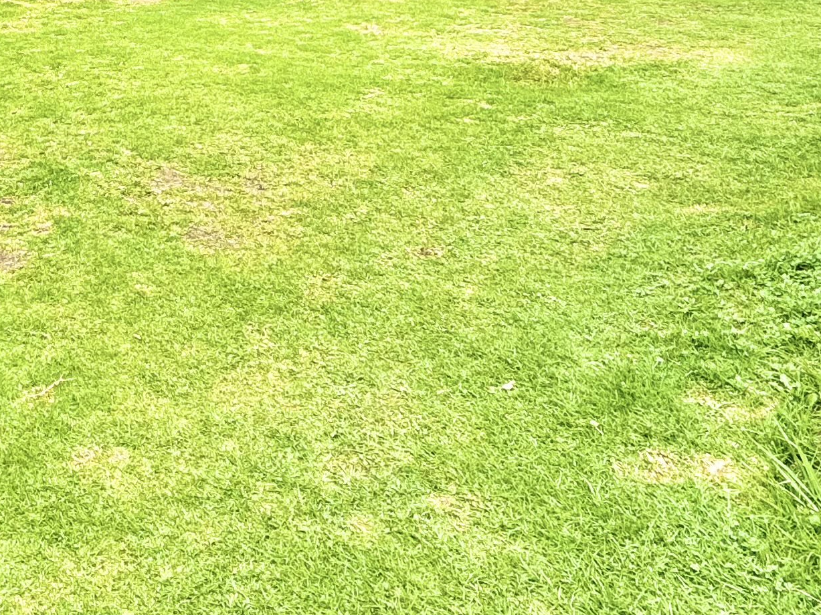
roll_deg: +0.6
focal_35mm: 46
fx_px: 1091
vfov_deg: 28.6
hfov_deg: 38.0
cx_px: 58
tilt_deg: -4.2
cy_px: -63
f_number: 2.2
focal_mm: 2.22
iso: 40
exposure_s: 1/734
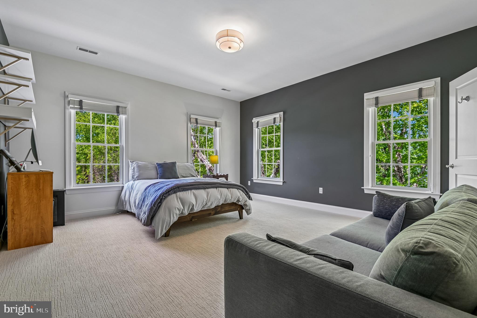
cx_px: 238
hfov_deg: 96.8
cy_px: 159
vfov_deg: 73.7
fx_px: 212
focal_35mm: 16
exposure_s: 1/4
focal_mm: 16
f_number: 8
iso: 100
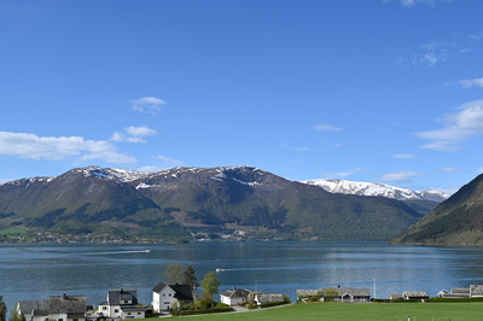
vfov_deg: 30.5
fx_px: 590
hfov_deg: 44.5
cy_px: 160
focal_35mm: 44
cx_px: 242
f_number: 7.1
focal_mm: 44
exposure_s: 1/400
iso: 100
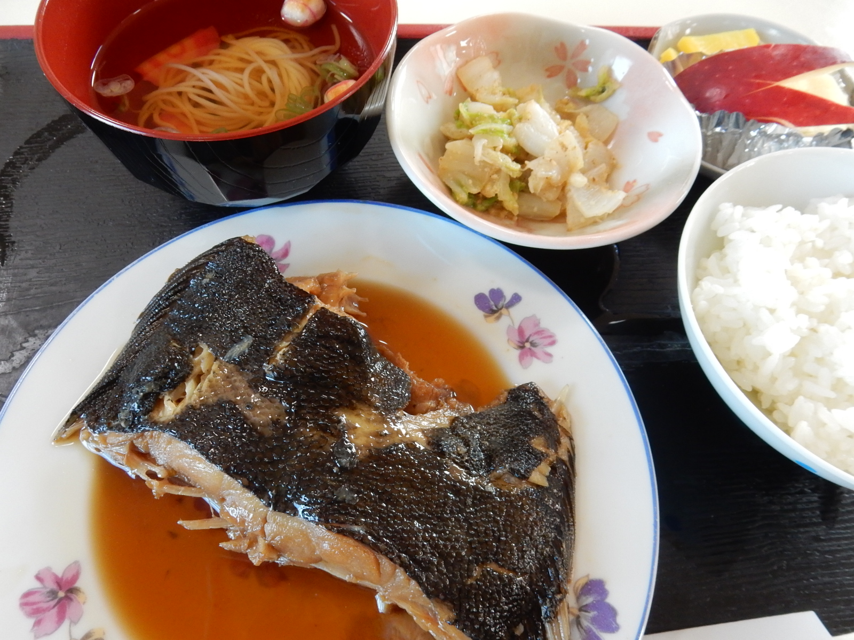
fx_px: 617
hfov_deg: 69.4
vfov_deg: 54.9
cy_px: 320
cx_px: 427
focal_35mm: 25
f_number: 3.7
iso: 360
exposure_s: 1/30
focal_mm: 4.5
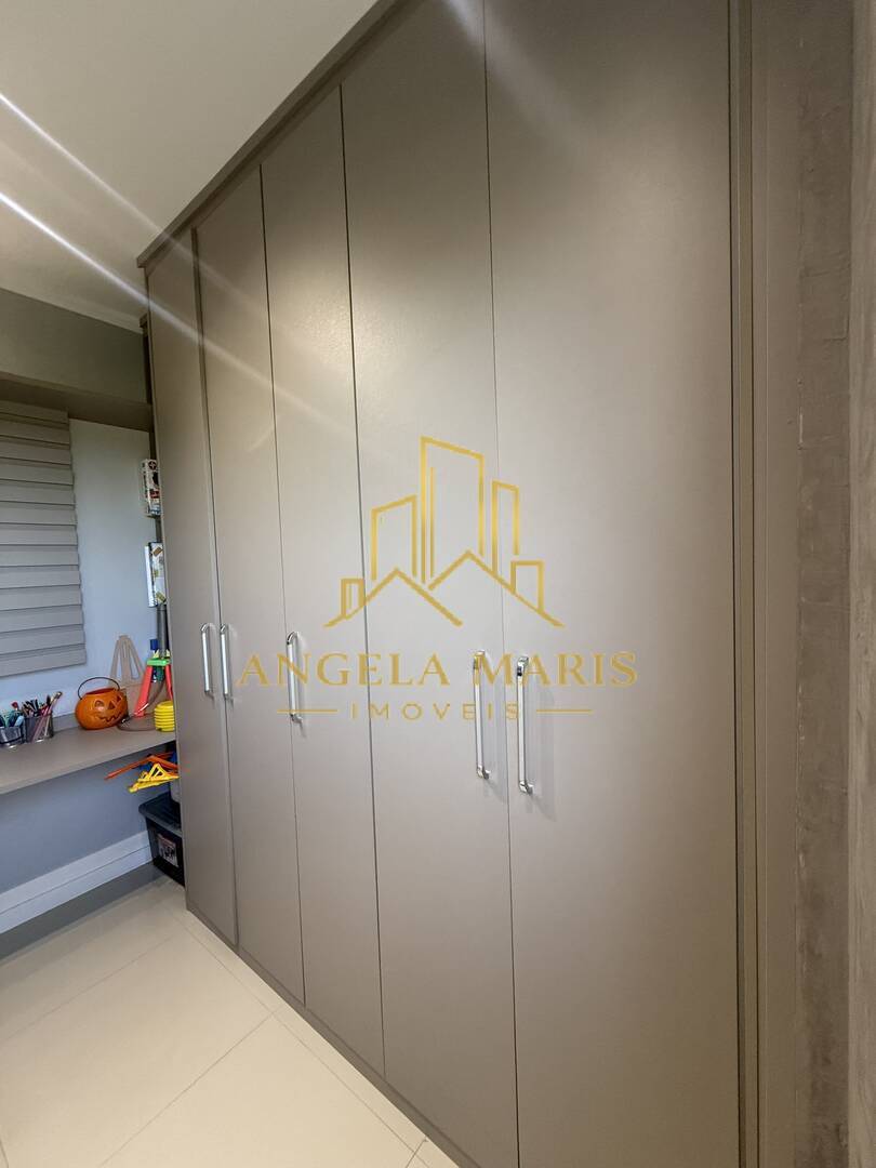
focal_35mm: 14
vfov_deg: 102.1
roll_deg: +1.8
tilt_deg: -1.7
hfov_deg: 85.7
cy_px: 584
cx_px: 438
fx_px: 472
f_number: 2.2
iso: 320
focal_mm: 2.22
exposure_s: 1/120
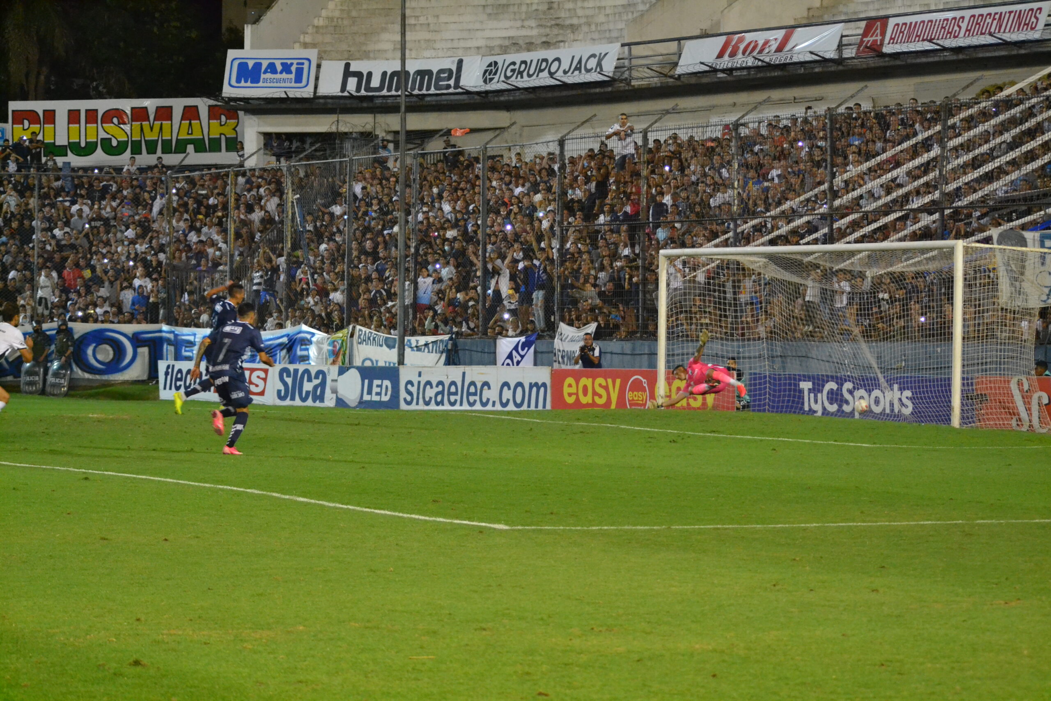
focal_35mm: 105
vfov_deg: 13.0
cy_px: 350
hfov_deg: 19.5
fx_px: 3065
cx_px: 526
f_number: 4
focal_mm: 70
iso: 3200
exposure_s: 1/200
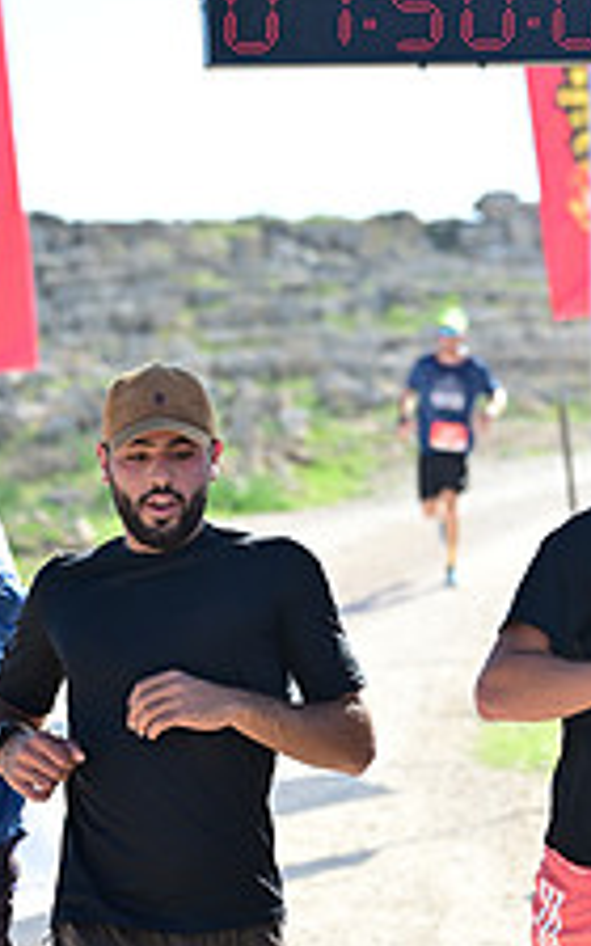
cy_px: 764
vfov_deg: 11.6
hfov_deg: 7.3
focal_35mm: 180
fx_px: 4639
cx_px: 163
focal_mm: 88
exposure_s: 1/2000
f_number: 3.5
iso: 360
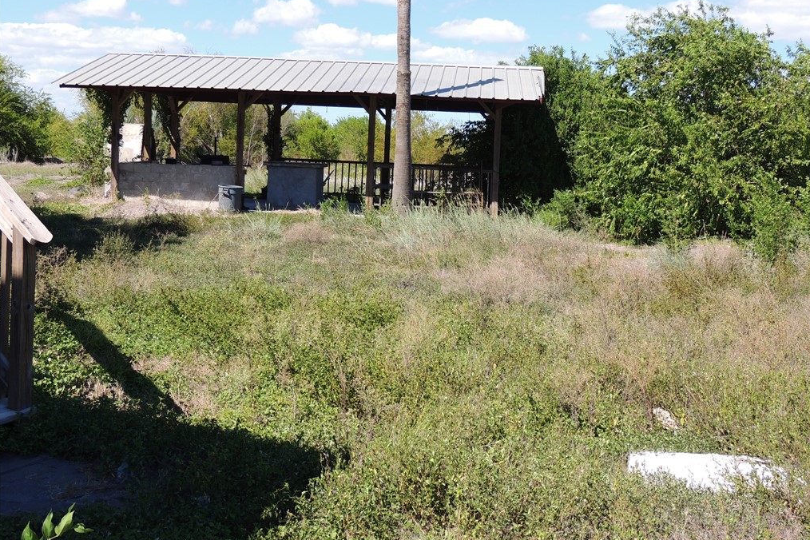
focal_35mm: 42
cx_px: 407
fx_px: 945
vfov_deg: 31.9
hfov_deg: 46.4
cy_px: 235
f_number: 3.3
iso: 100
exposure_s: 1/640
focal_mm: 7.1
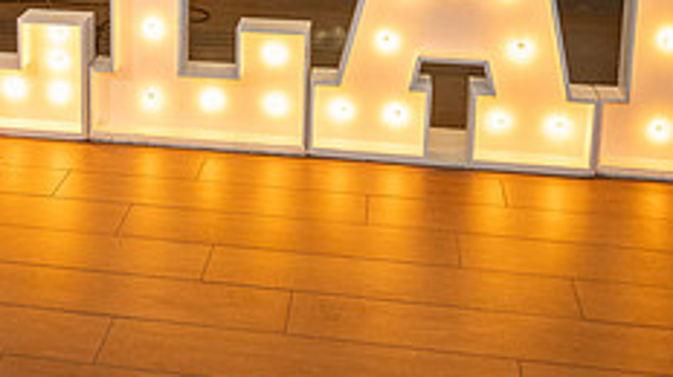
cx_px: 162
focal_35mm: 63
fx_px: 1123
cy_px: -94
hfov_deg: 32.7
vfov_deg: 18.0
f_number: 2.8
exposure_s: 1/125
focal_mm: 24
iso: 1000
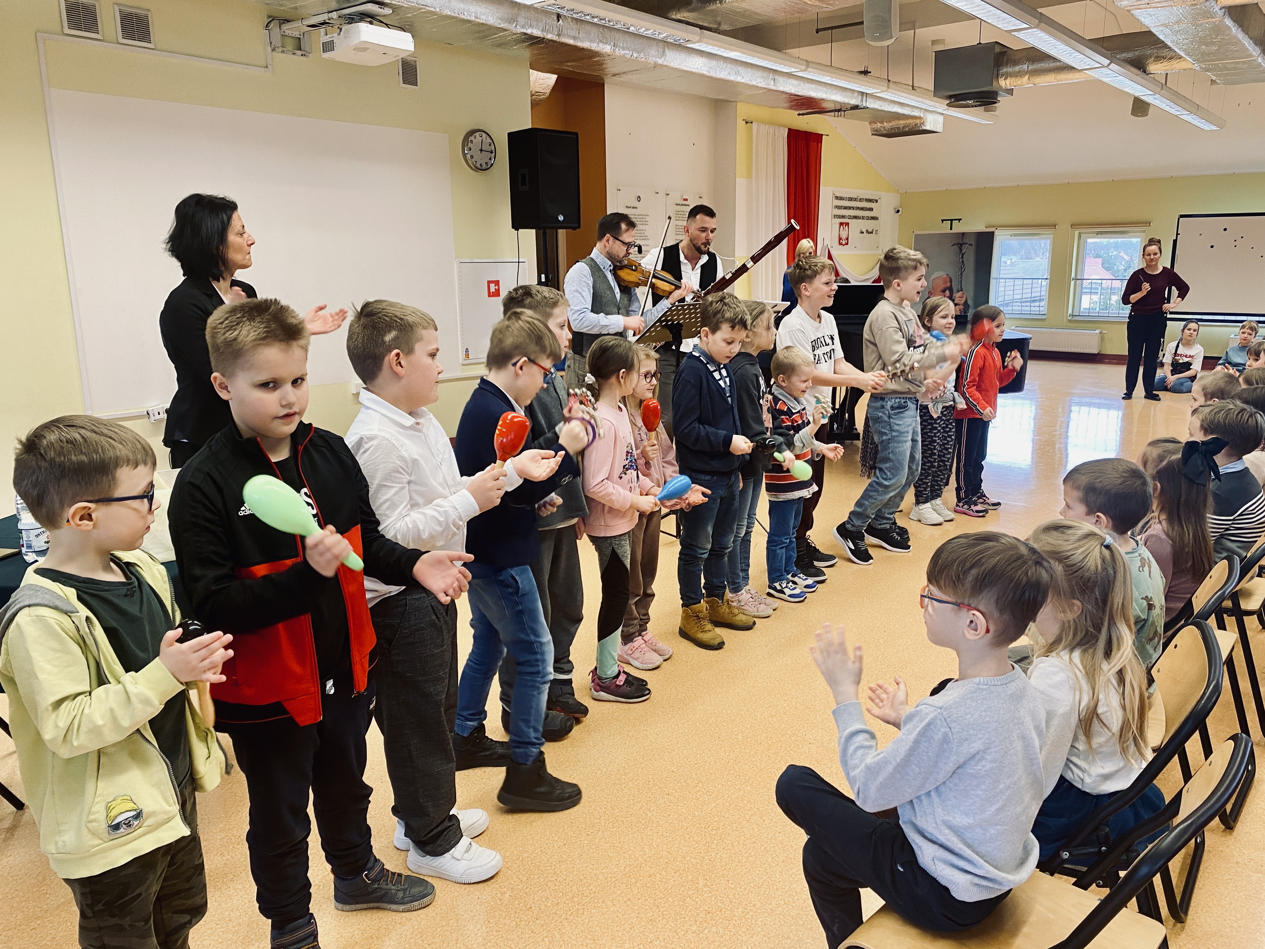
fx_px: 950
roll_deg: -0.2
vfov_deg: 53.1
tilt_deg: -12.2
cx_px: 632
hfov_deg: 67.3
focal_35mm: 26
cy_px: 474
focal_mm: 4.25
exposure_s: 1/50
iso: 80
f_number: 1.8
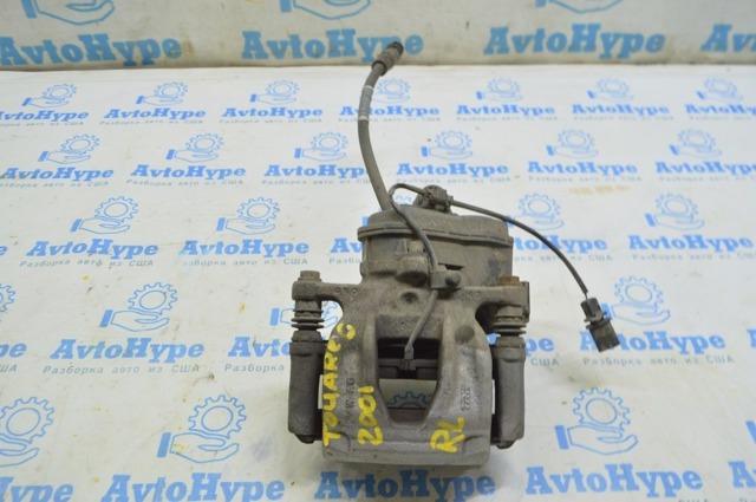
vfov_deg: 43.5
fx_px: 629
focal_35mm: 30
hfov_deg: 62.0
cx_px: 378
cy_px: 251
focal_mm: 20
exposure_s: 1/20
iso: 400
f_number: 5.6
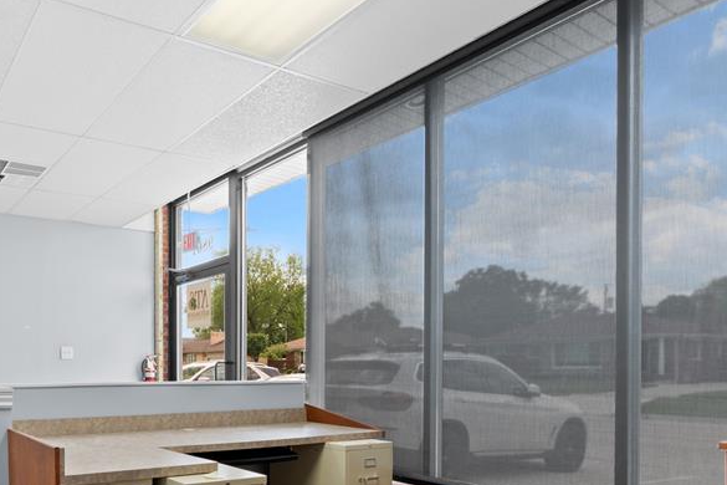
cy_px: 379
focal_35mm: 28
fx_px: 565
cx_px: 132
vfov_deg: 44.4
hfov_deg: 59.6
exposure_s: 1/10
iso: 400
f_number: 8
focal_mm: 16
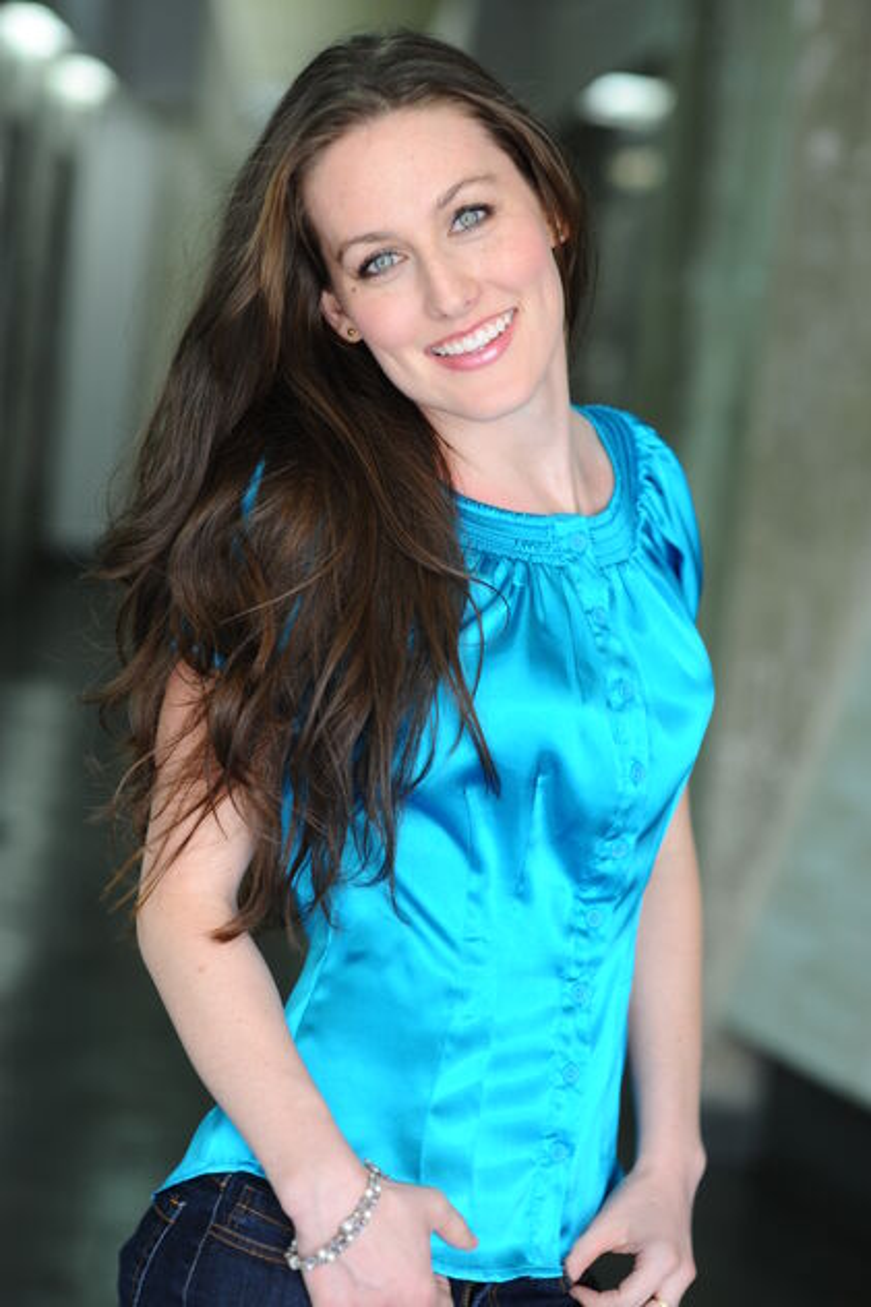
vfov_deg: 23.9
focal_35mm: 85
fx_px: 3086
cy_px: 654
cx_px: 436
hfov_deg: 16.1
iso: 320
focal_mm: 85
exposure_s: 1/160
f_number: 2.8
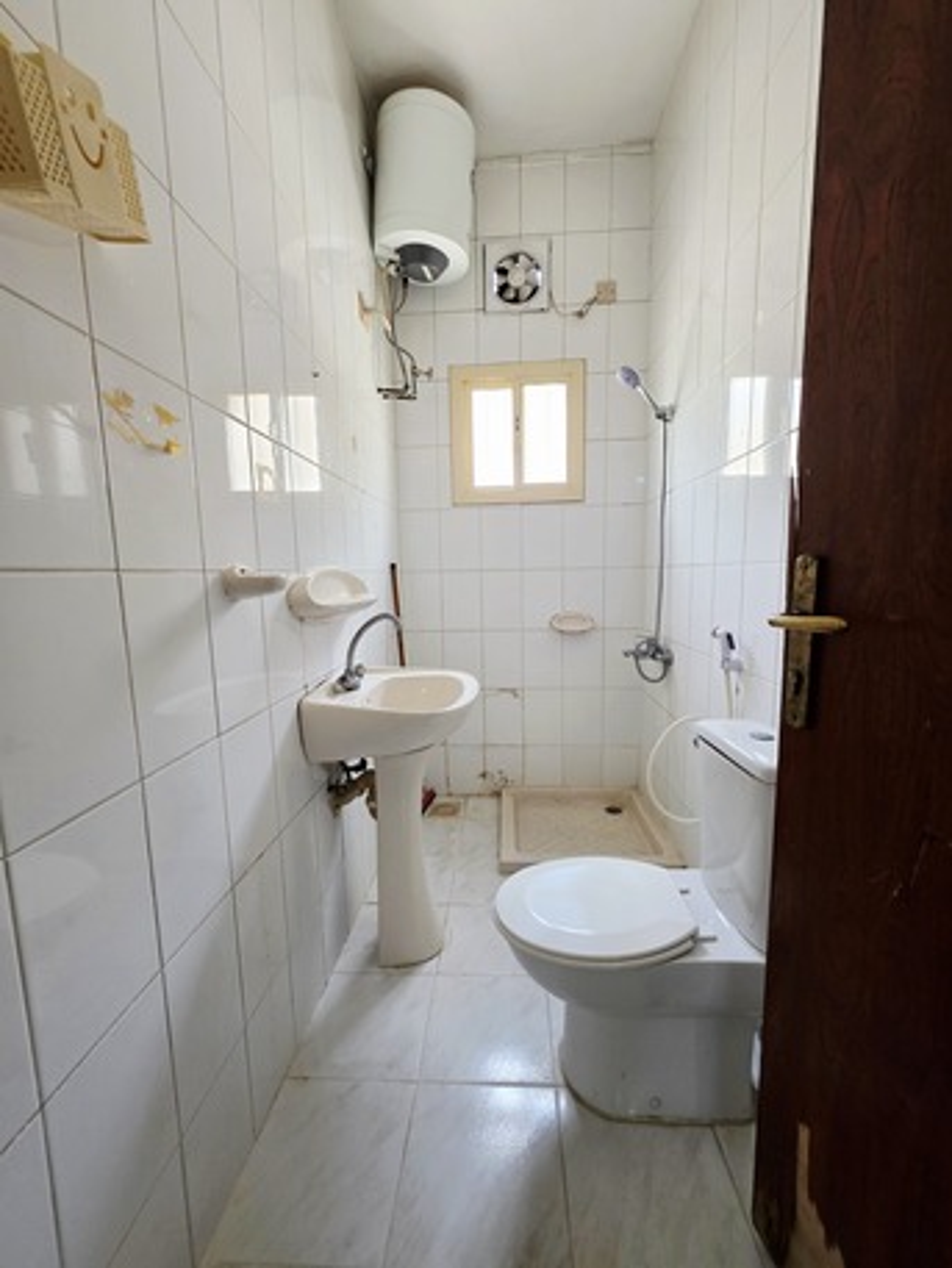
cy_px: 634
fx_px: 476
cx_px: 476
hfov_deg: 89.9
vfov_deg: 106.2
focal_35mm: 13
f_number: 1.9
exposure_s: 1/50.3
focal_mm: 2.2
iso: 160
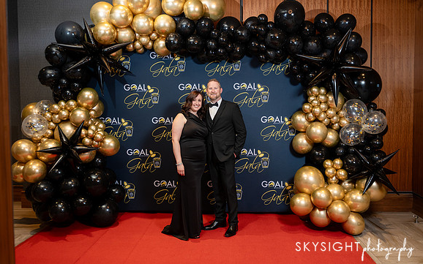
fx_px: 369
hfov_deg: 59.7
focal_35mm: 32
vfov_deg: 39.4
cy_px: 123
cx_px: 212
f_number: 2.8
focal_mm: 31
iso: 1000
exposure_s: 1/200
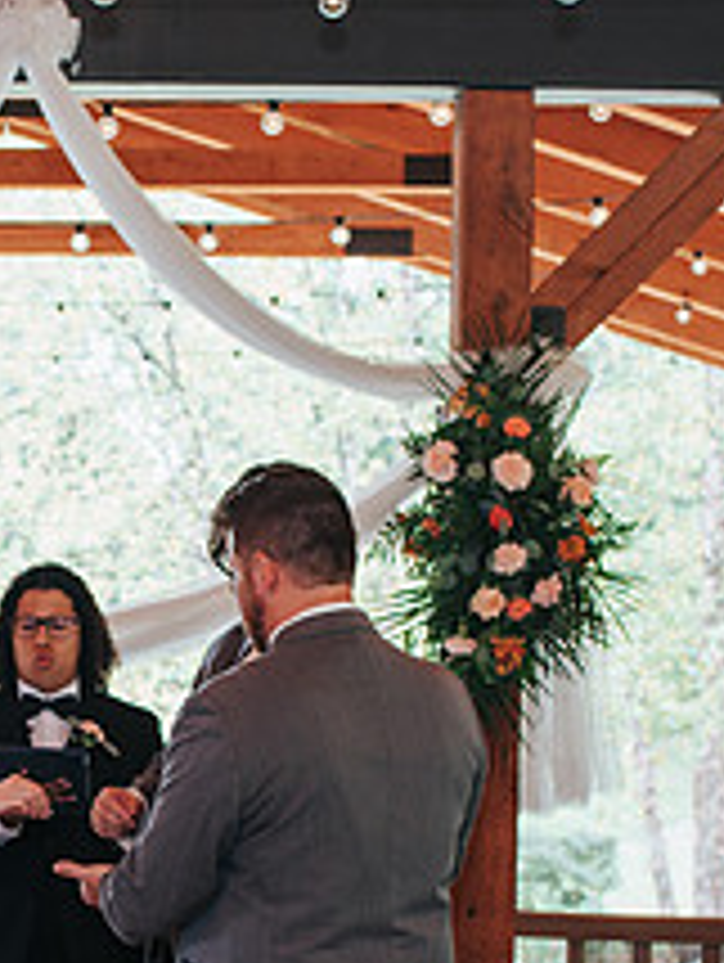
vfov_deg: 20.6
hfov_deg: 15.6
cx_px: -36
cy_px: 862
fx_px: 2588
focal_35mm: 93
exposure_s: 1/125
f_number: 3.2
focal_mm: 35
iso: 200
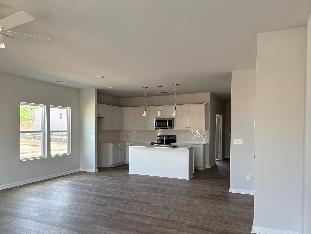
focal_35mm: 28
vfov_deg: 49.6
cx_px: 131
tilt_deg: -2.0
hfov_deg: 63.1
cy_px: 134
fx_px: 252
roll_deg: -0.4
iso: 160
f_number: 1.78
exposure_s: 1/236
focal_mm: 6.76
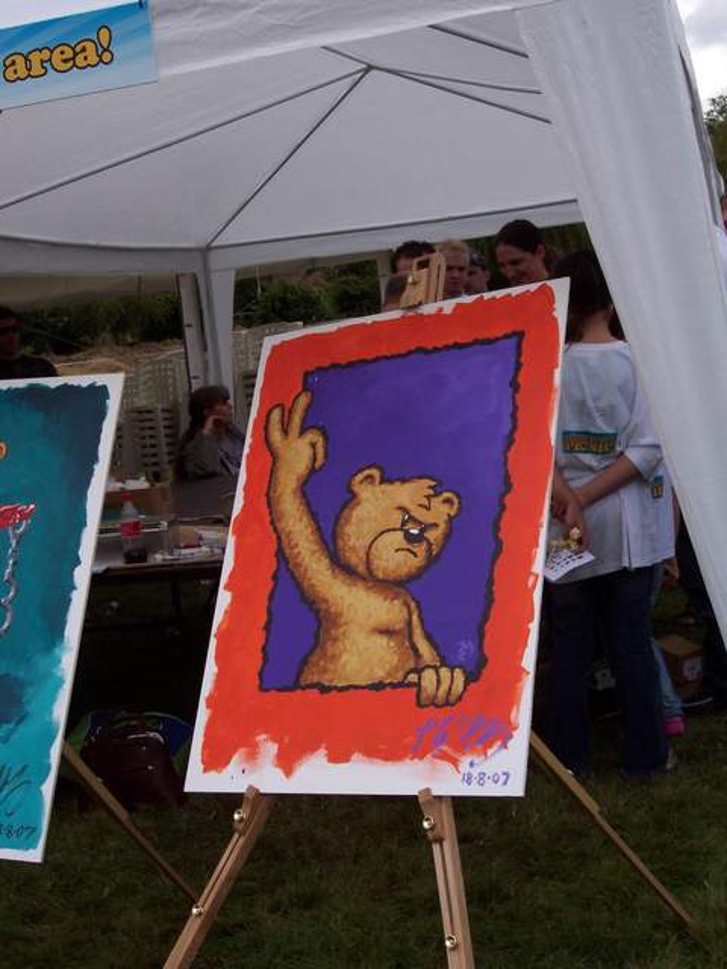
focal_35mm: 51
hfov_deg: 28.6
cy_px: 484
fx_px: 1428
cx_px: 364
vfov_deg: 37.5
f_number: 5.6
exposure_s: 1/700
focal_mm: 10.7
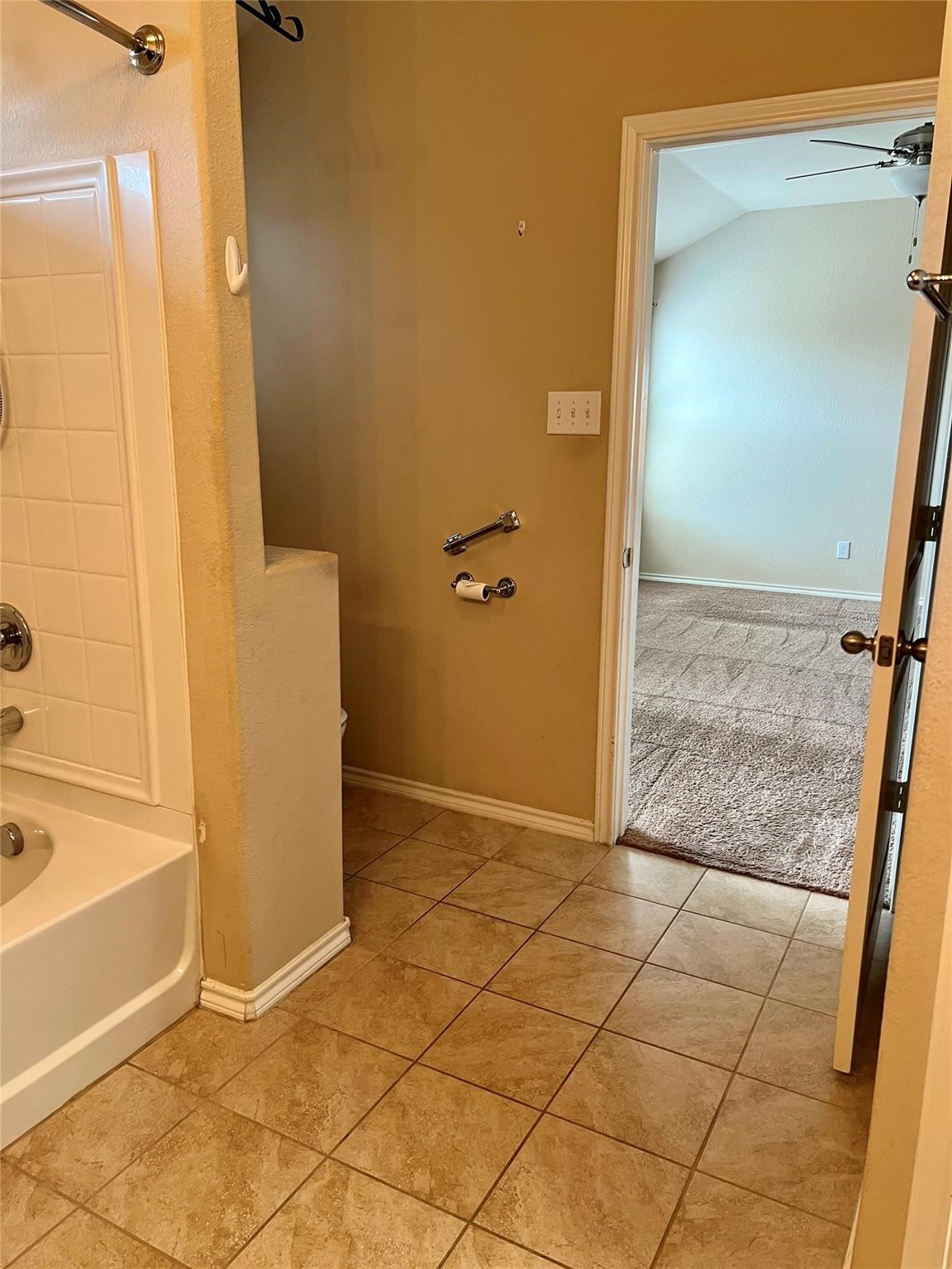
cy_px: 634
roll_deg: -0.6
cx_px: 476
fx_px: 953
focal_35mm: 26
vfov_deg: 67.3
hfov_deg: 53.1
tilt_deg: -12.0
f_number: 1.5
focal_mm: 5.7
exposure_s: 1/60
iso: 125
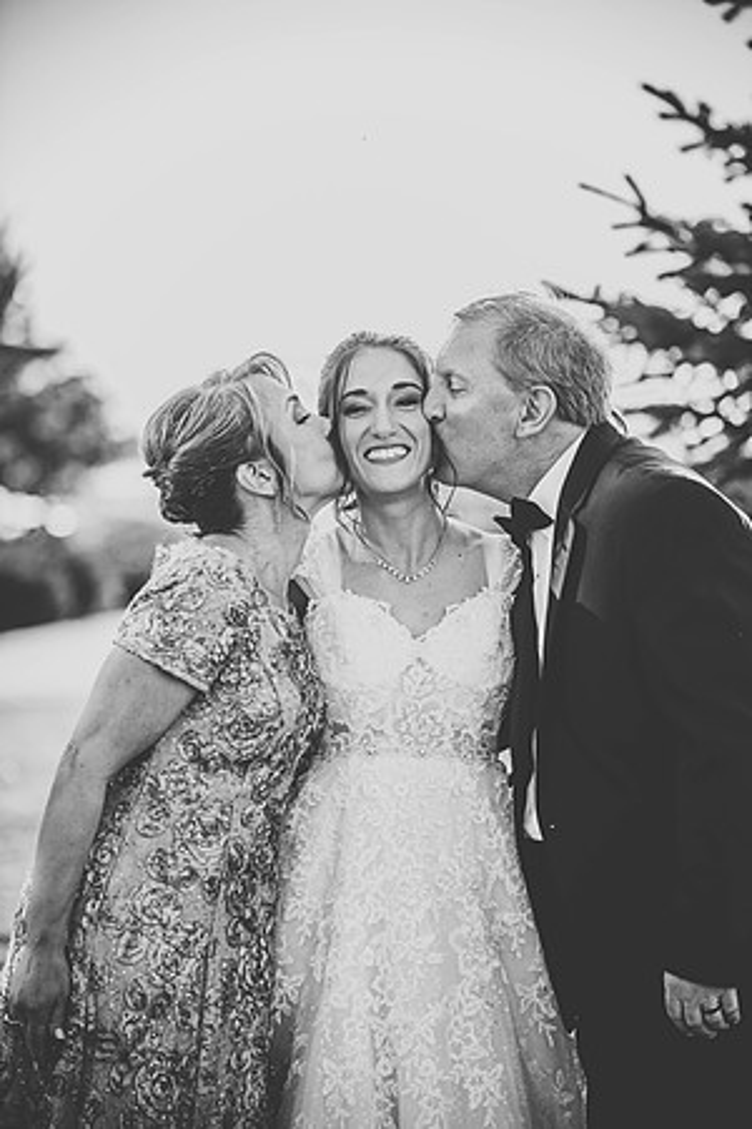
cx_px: 376
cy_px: 564
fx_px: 4073
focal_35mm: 130
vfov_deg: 15.8
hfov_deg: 10.5
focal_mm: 130
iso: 800
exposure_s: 1/4000
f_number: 2.8
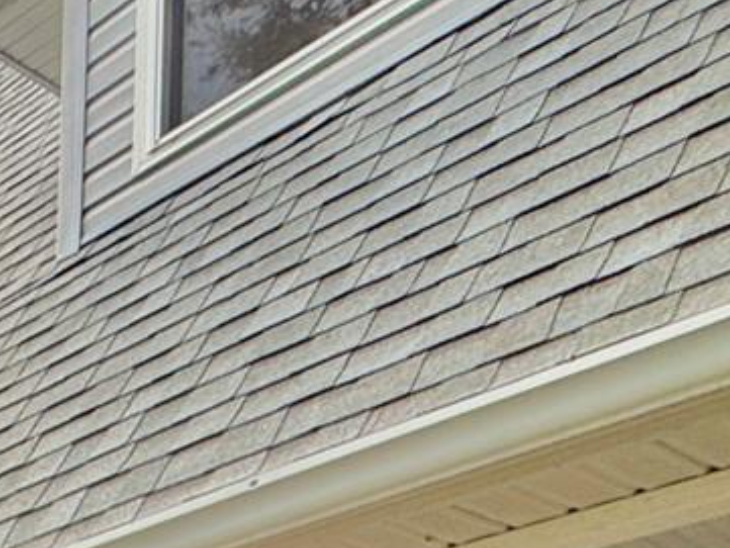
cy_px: 1167
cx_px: -629
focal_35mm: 62
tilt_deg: -3.9
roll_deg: +0.9
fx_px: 1308
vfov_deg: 16.4
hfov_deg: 20.4
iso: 50
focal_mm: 2.22
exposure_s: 1/403
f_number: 2.2
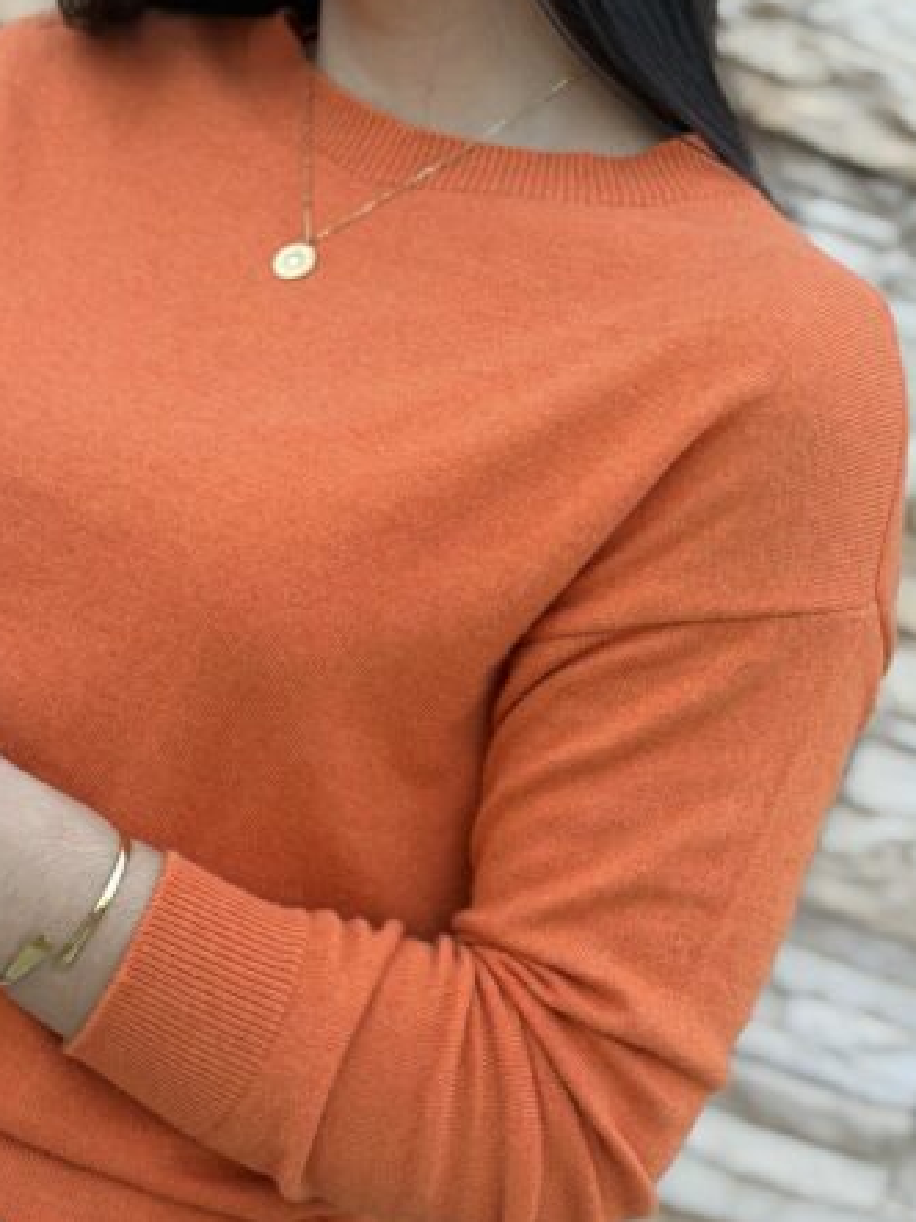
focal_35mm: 65
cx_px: 552
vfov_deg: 29.8
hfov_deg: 22.5
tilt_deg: -8.8
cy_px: 665
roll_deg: -21.3
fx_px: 2294
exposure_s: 1/251
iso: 64
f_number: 1.78
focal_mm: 6.76
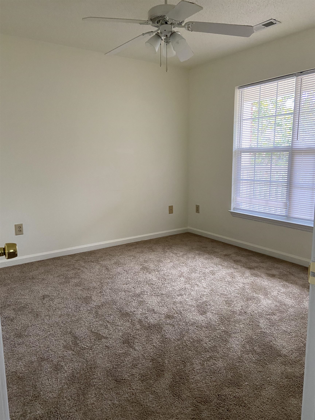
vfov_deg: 67.3
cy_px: 210
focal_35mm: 26
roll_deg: +0.9
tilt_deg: -8.8
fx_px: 315
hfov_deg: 53.1
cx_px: 158
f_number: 1.8
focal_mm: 4.25
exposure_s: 1/60
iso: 160
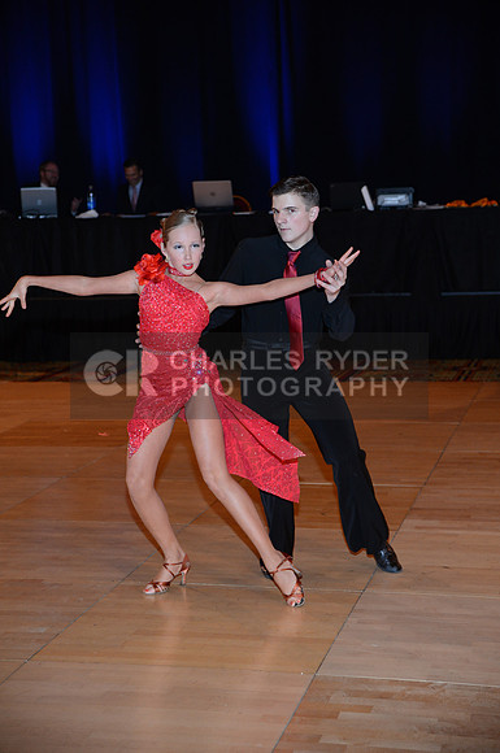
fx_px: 1463
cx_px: 250
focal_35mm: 70
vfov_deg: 28.9
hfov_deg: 19.4
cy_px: 376
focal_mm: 70
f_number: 4.5
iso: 2000
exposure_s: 1/200
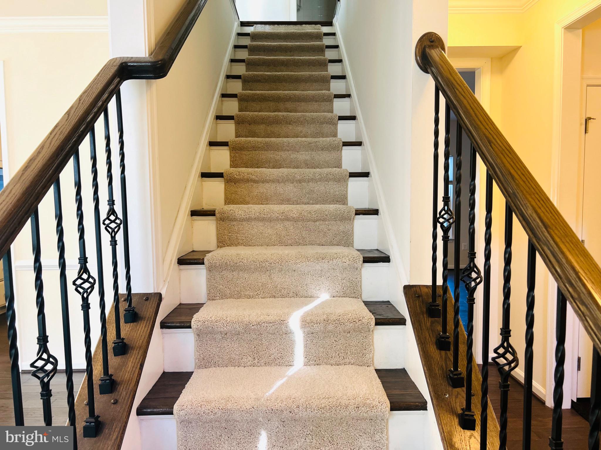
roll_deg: +0.2
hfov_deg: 67.3
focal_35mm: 26
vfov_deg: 53.1
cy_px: 225
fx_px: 451
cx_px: 300
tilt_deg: -4.5
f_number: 1.5
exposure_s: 1/60
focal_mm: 5.7
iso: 80
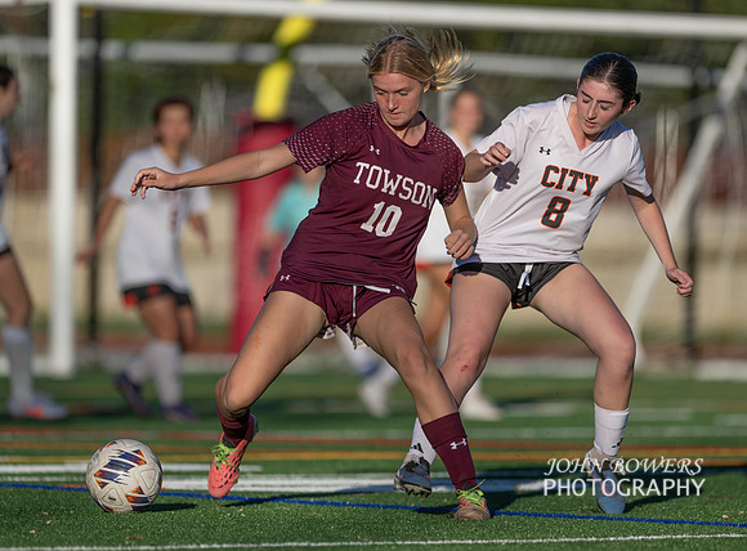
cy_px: 276
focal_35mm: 321
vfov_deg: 4.6
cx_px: 374
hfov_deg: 6.2
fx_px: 6894
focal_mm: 300
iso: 64
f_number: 2.8
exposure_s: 1/1600
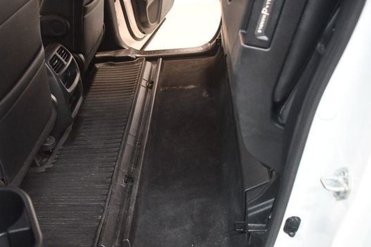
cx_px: 154
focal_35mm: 36
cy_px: 144
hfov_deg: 52.9
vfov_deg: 36.8
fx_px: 371
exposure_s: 1/60
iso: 6400
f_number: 3.5
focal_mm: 20
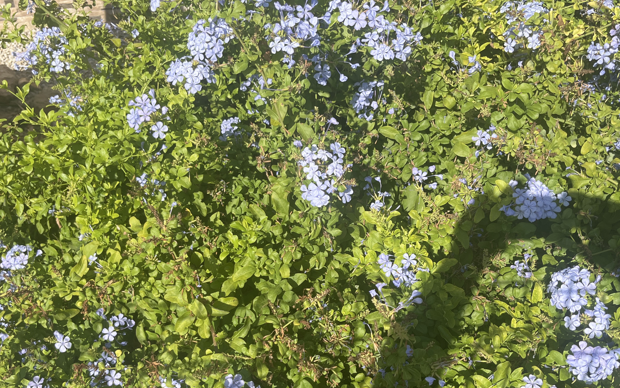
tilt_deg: -47.2
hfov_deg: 52.7
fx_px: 625
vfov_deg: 33.9
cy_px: 282
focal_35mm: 37
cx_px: 297
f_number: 1.6
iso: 50
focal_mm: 5.1
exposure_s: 1/2825
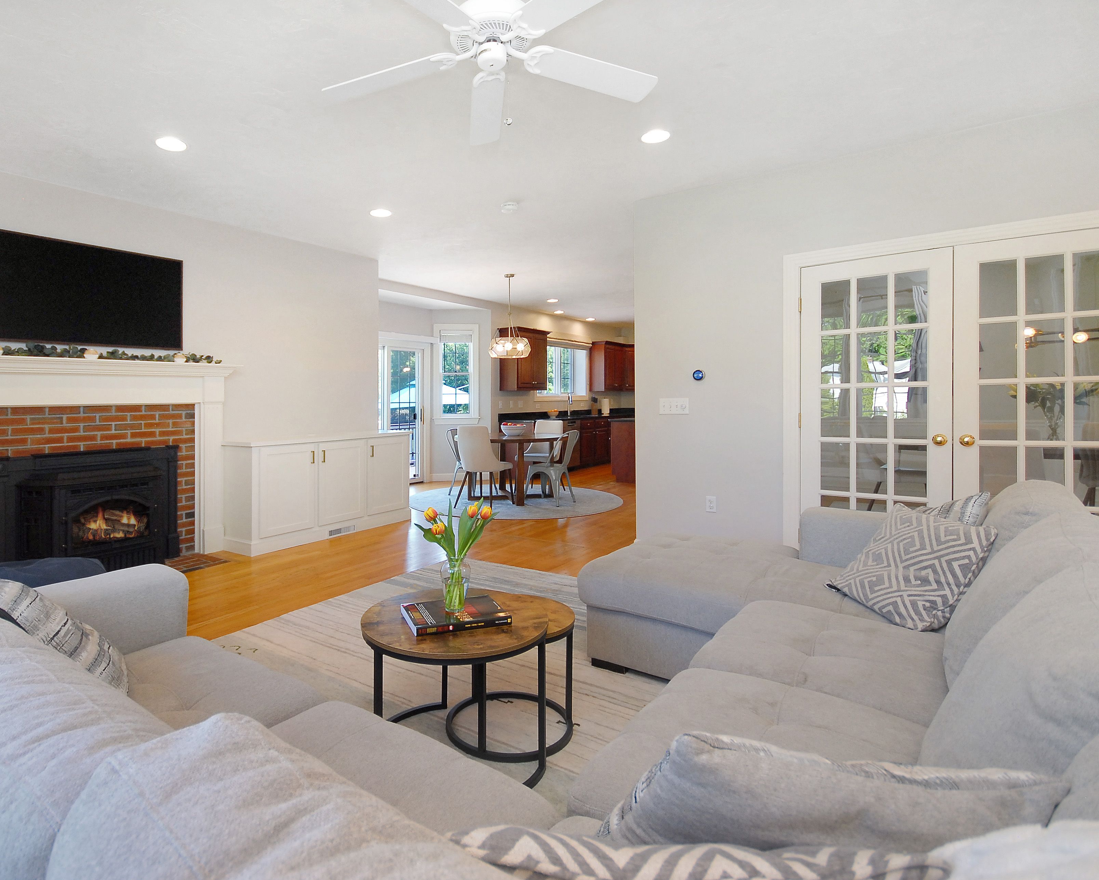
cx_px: 471
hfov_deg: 89.1
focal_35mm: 17
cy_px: 436
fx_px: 553
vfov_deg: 77.0
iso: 400
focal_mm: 10
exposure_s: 1/60
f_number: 5
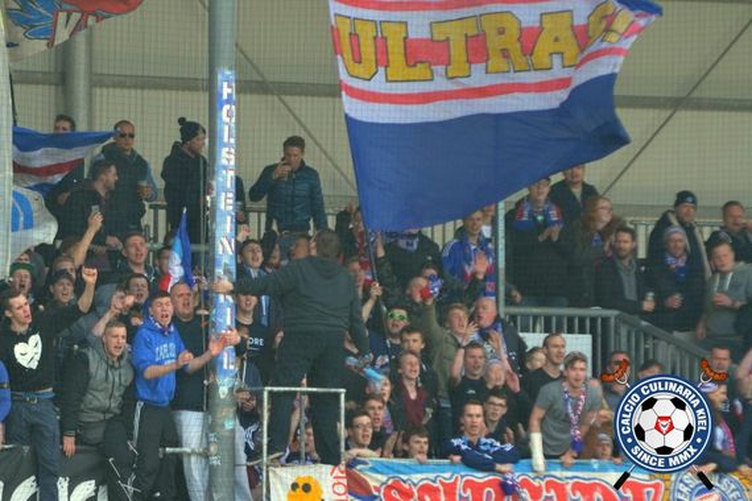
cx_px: 376
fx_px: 6266
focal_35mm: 300
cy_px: 250
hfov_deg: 6.9
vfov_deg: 4.6
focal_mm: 200
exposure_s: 1/1000
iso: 560
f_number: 4
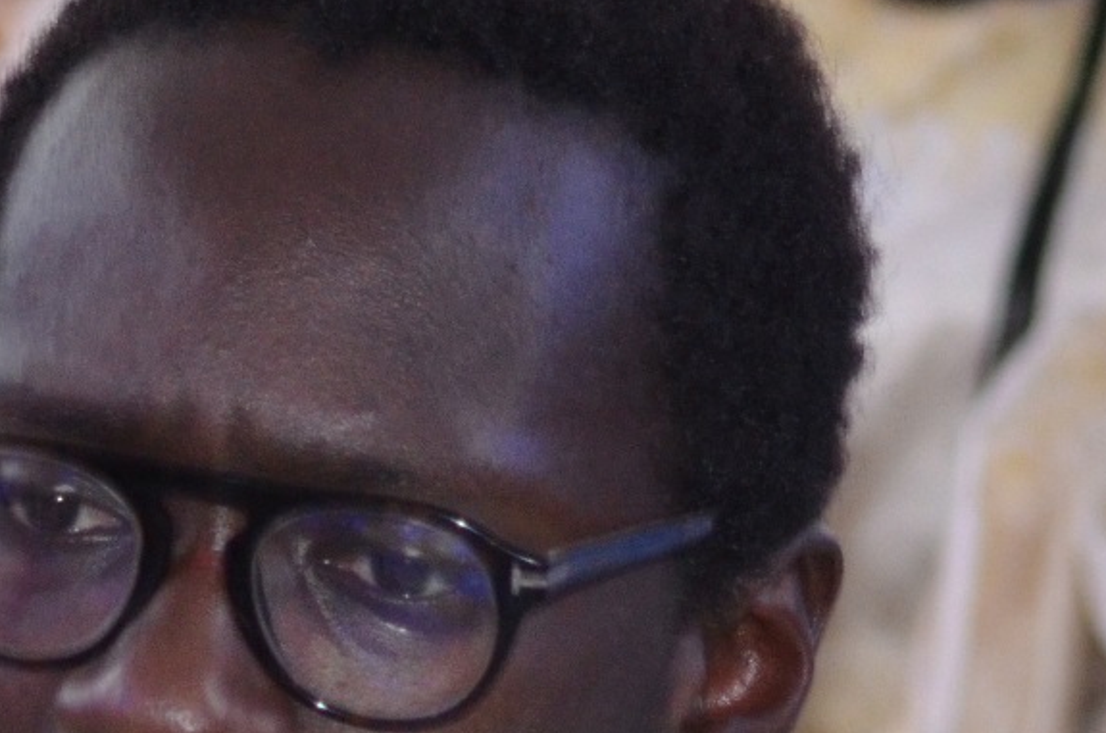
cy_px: 1169
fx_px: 14503
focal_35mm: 473
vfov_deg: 2.9
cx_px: 104
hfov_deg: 4.4
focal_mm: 70
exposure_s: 1/60
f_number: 4
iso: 800
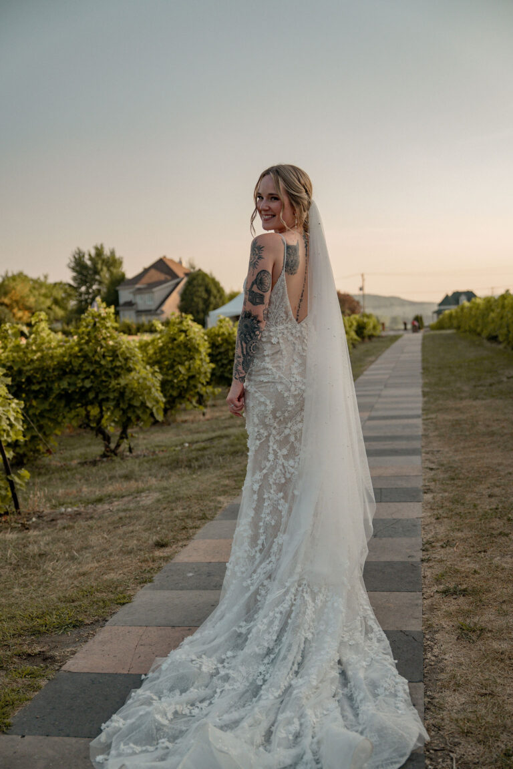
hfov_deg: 35.9
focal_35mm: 37
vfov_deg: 51.9
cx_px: 256
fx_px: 791
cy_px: 384
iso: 640
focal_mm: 37
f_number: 2.8
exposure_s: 1/1600
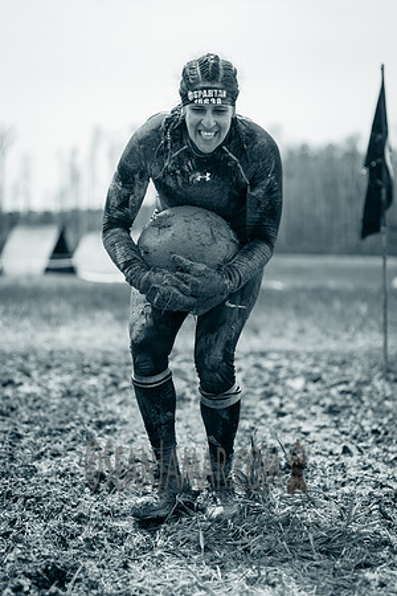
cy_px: 298
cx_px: 198
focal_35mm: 80
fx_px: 1323
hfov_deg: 17.1
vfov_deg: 25.4
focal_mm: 80
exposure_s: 1/1600
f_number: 2.8
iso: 200
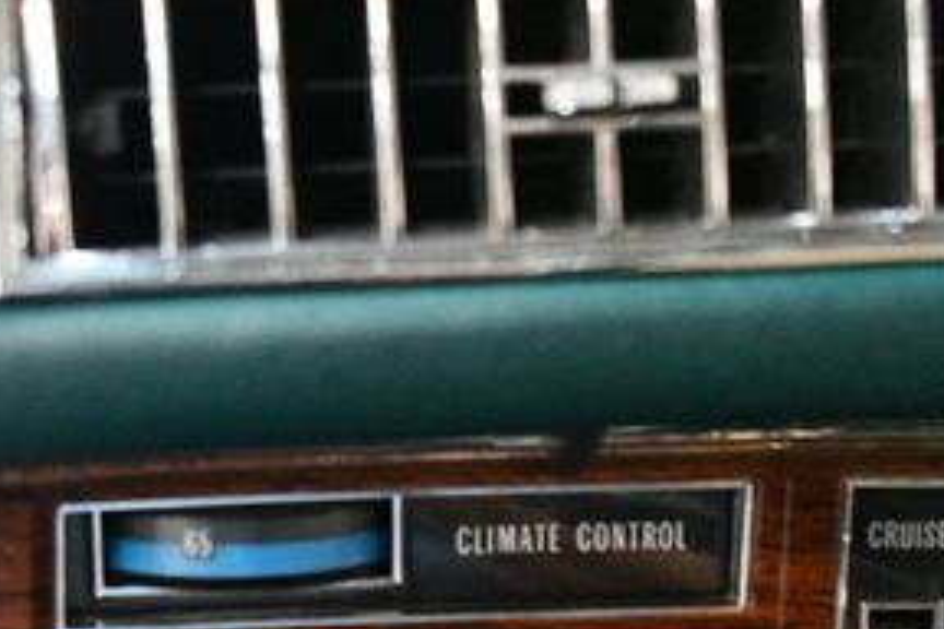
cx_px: 420
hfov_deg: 33.4
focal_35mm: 60
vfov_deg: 22.4
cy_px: 478
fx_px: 1573
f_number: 3.5
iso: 5000
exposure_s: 1/60
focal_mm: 18
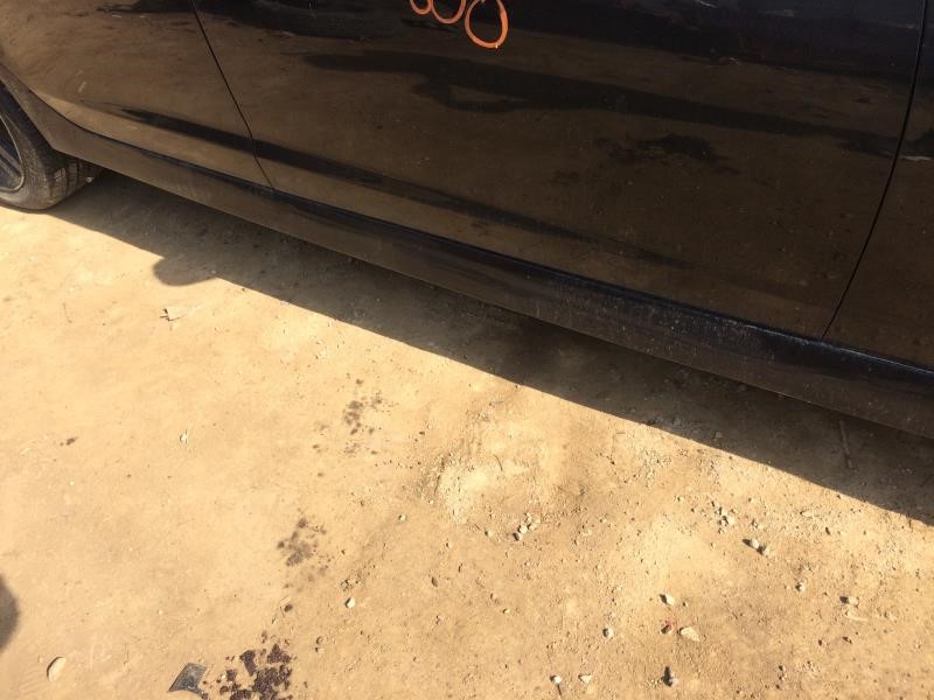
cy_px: 350
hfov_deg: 61.7
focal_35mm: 29
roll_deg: +10.1
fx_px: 782
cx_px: 467
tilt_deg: -40.5
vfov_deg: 48.2
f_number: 2.2
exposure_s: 1/746
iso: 32
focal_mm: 4.15
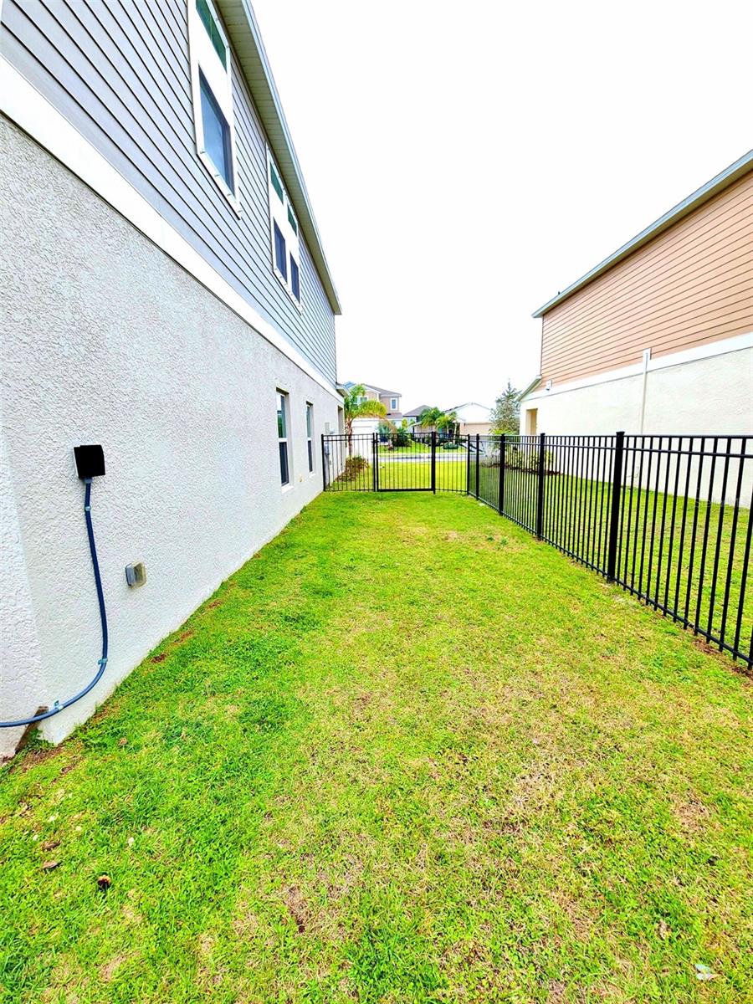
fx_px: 377
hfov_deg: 89.9
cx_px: 376
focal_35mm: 13
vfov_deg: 106.2
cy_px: 502
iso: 50
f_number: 2.2
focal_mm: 2.2
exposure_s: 1/305
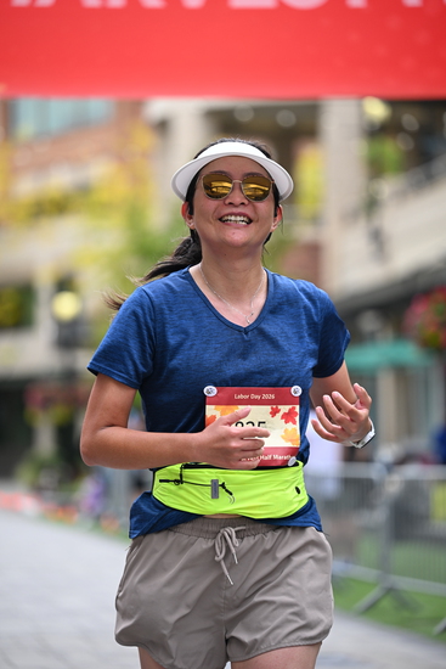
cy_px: 334
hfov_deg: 10.6
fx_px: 2414
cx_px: 223
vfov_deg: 15.8
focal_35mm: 130
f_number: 2.8
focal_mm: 130
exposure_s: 1/2500
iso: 640
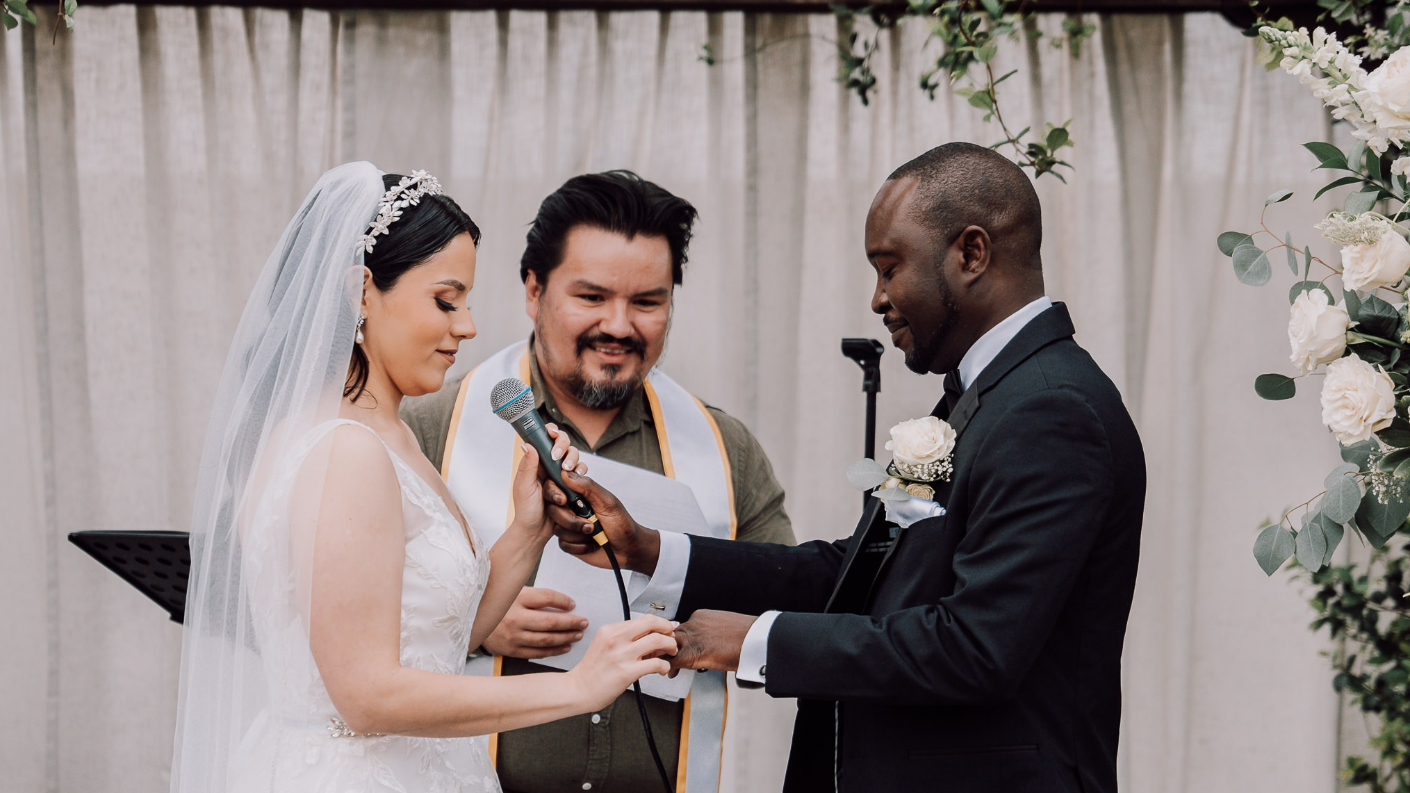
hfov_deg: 19.3
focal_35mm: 111
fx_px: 4150
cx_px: 710
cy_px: 449
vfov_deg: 10.9
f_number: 2.8
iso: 320
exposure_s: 1/320
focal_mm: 70
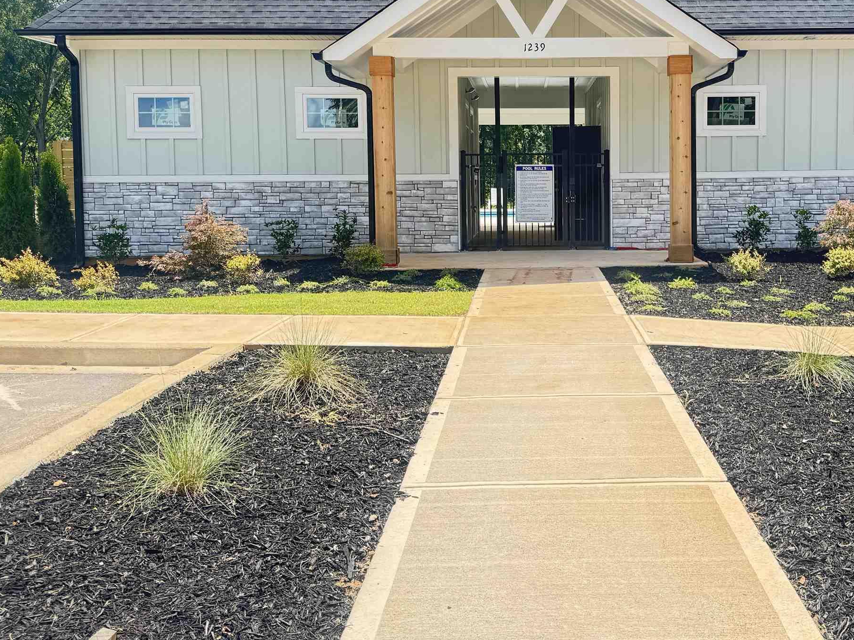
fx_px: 1012
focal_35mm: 41
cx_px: 568
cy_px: 254
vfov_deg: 35.0
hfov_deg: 45.1
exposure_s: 1/1261
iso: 80
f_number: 1.78
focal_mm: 6.76
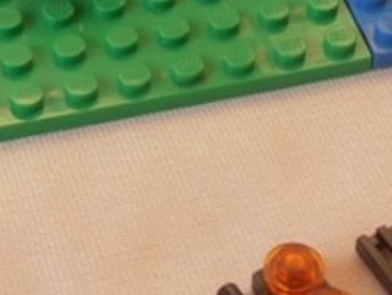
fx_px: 1700
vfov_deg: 9.7
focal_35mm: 150
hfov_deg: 13.1
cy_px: -110
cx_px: 177
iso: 100
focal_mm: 6.61
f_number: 3.9
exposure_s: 1/40
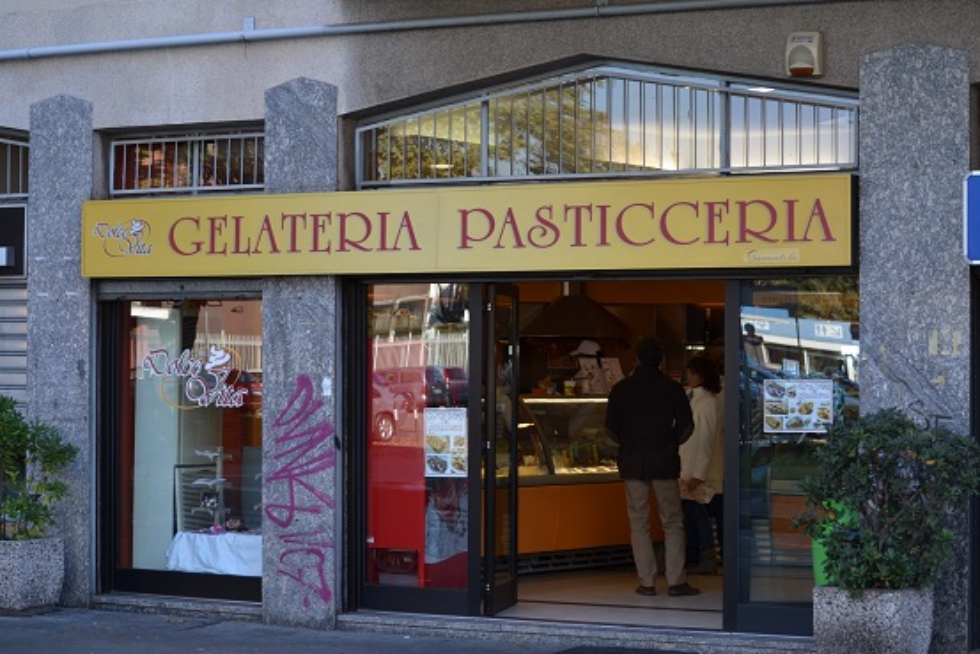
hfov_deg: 24.6
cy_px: 327
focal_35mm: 82
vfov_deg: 16.6
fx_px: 2246
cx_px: 490
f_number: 5.6
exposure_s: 1/125
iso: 220
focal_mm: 55
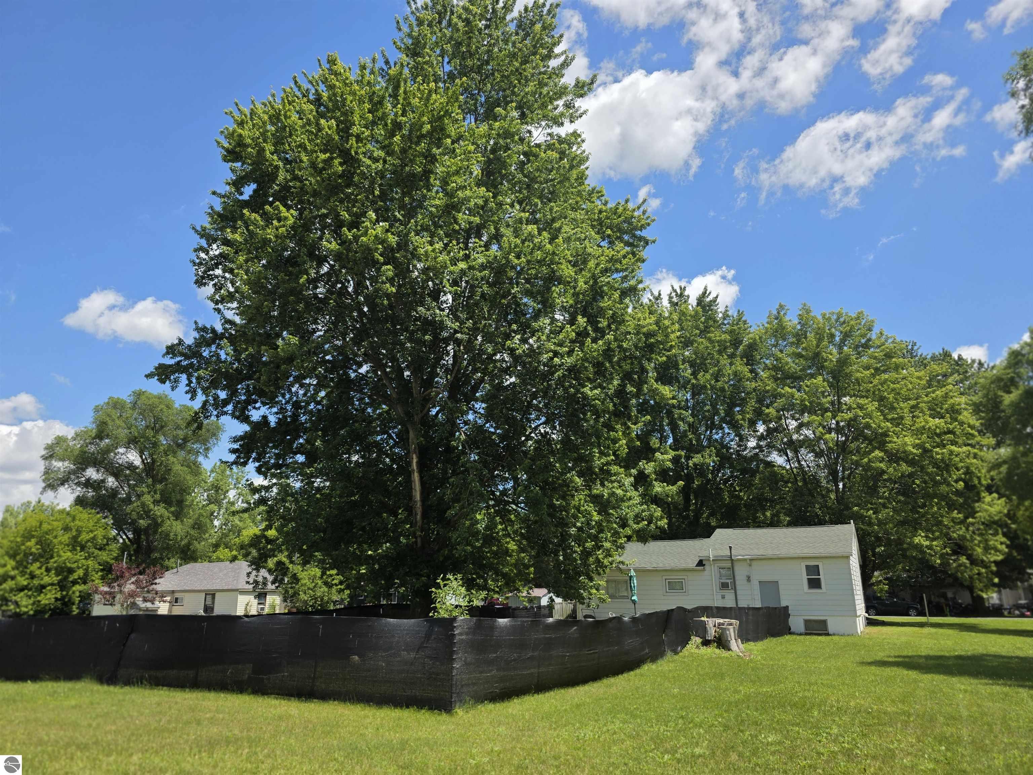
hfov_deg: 73.9
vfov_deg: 58.9
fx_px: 686
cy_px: 388
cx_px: 516
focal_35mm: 23
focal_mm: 6.3
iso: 80
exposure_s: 1/4539
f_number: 1.7
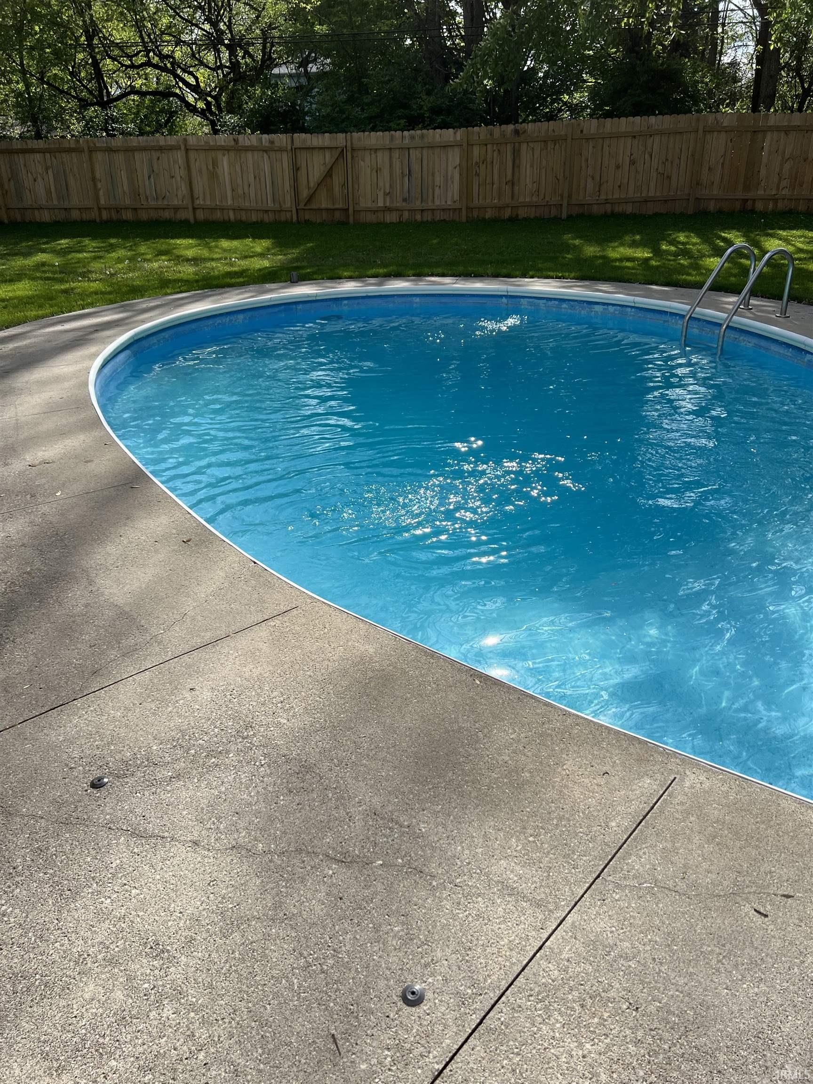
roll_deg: +1.1
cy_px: 542
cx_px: 406
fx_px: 814
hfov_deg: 53.1
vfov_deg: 67.3
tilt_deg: -24.5
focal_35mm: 26
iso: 50
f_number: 1.5
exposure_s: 1/4444
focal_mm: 5.7
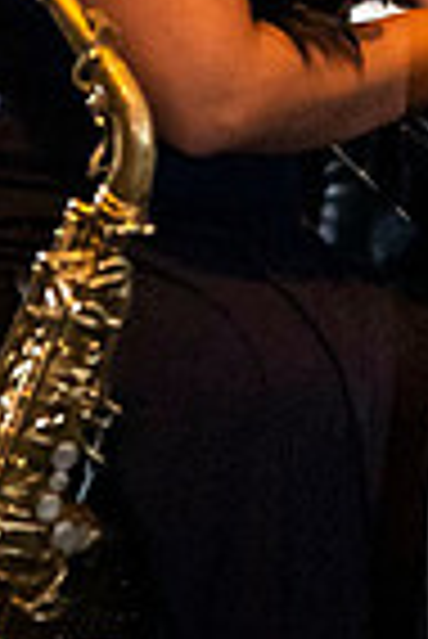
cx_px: 329
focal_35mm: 354
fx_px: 6297
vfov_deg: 5.8
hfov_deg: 3.9
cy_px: -68
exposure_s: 1/200
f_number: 4
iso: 6400
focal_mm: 112
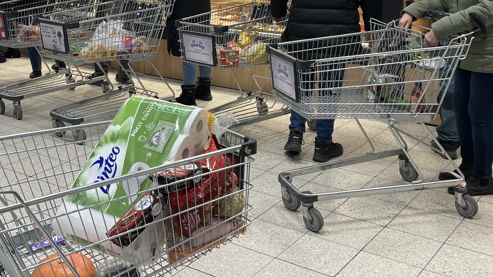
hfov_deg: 40.5
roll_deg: +2.2
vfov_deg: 22.9
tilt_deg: -7.2
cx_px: 212
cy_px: 22
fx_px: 667
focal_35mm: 51
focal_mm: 4.2
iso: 80
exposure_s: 1/121
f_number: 1.6
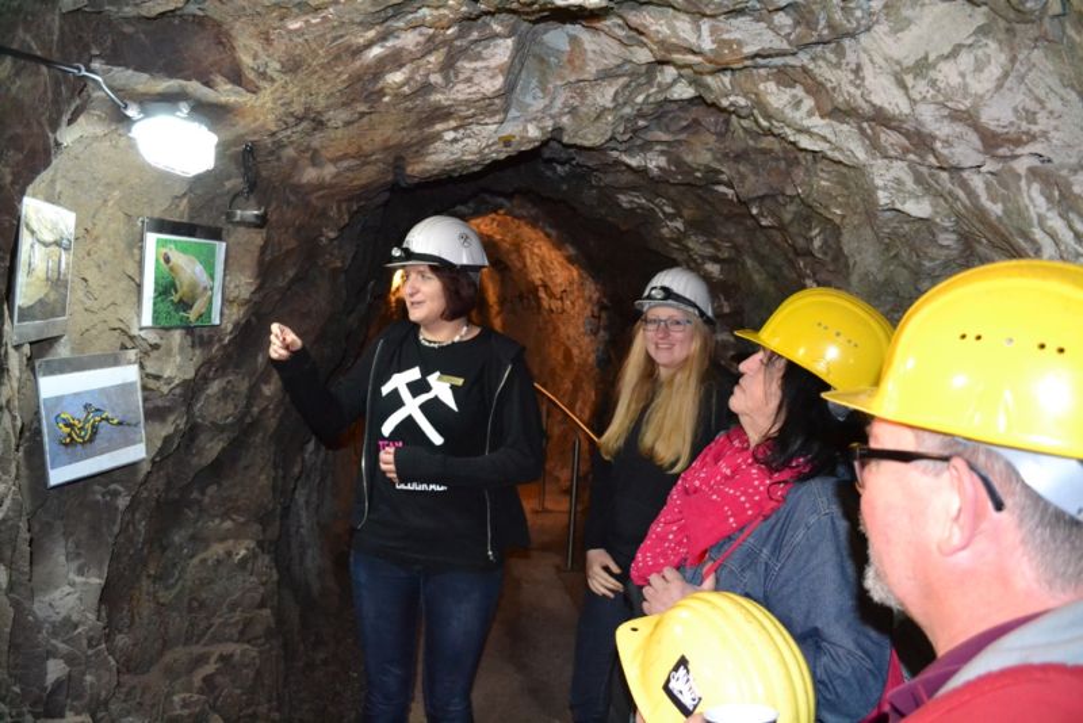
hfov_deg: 67.4
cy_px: 362
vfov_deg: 48.0
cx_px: 542
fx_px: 812
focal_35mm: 27
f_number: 3.5
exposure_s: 1/60
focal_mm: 18
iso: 3200
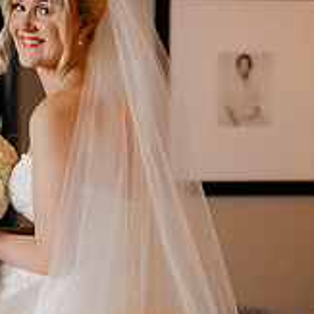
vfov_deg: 14.9
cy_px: 154
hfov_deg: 14.7
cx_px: 29
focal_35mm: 117
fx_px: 1201
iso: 250
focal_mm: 50
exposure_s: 1/200
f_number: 2.2
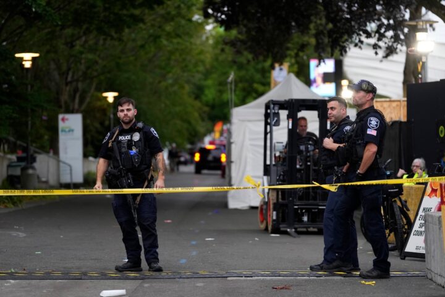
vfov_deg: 11.1
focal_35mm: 124
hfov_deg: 16.5
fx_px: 1533
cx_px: 222
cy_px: 148
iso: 1250
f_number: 2.8
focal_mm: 124
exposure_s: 1/500
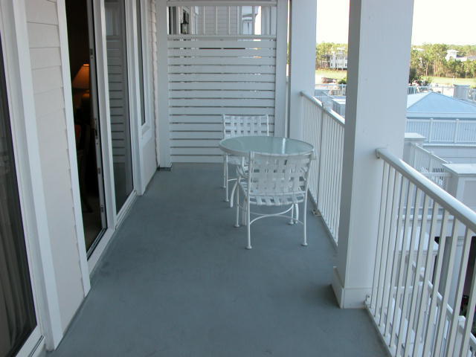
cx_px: 238
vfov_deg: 40.7
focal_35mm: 35
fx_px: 481
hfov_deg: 52.6
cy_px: 178
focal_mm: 8.9
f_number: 4.5
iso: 100
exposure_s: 1/126
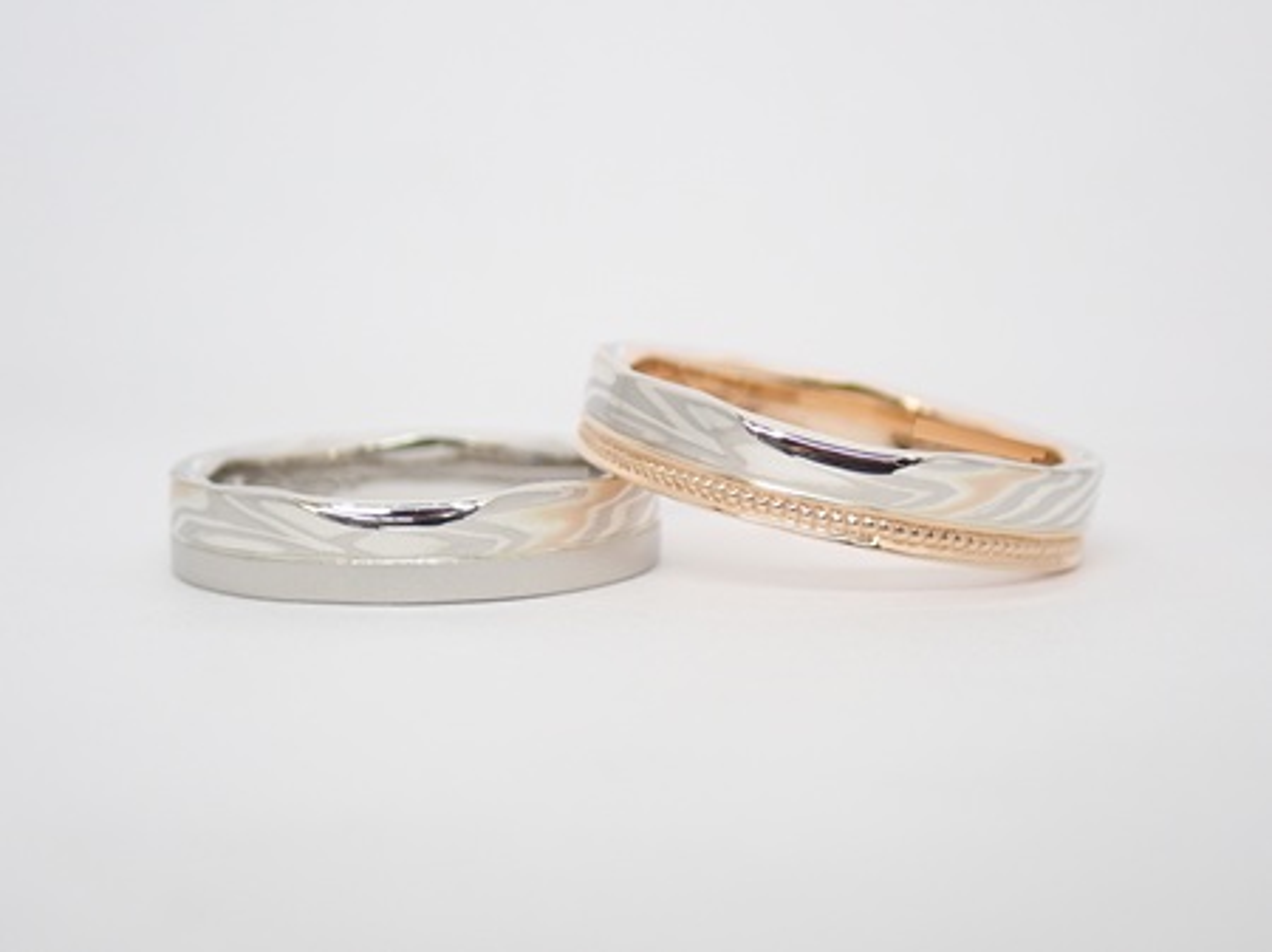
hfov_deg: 25.3
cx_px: 636
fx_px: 2828
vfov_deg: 19.1
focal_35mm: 77
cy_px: 476
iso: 200
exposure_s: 1/100
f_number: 4.1
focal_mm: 13.65
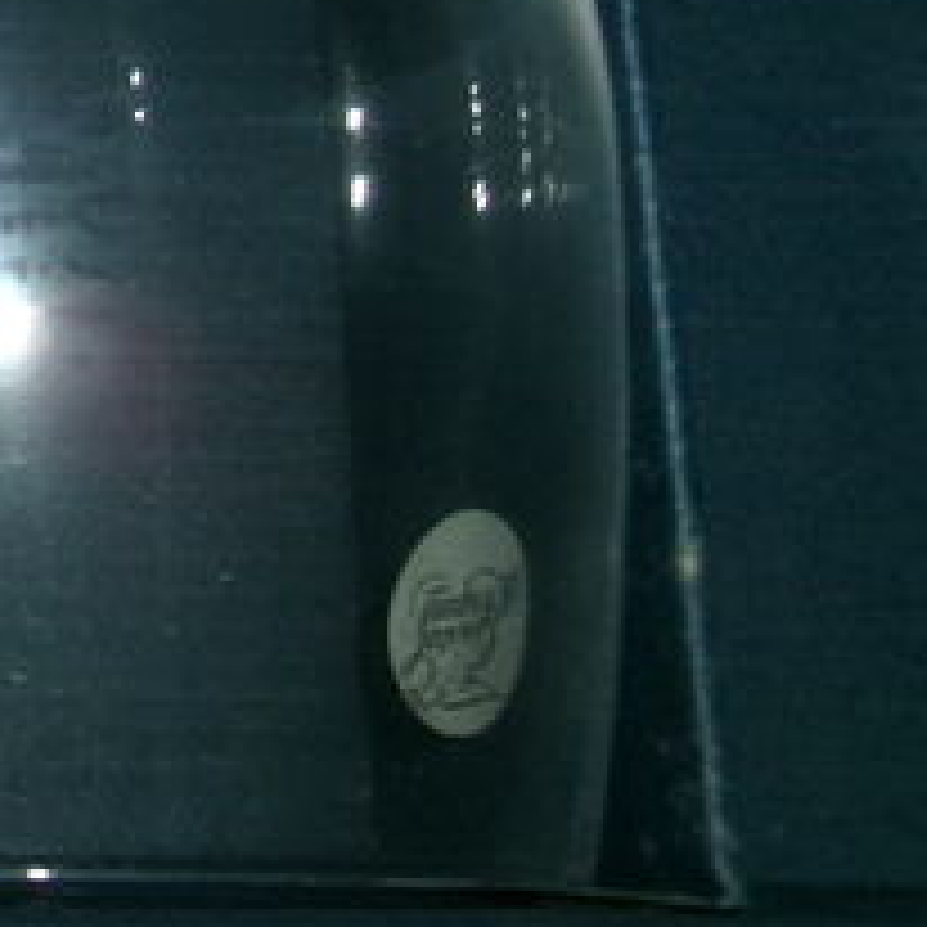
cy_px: -252
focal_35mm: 120
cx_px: -1215
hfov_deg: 12.0
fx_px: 3636
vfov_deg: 14.0
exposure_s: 1/34
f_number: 3.9
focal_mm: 5.1
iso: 200
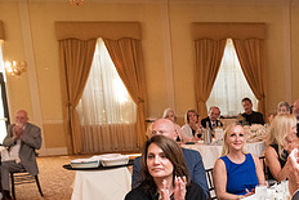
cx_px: 271
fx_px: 499
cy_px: 195
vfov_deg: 21.9
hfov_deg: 31.7
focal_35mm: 60
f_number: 5
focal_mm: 24
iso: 6400
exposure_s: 1/125
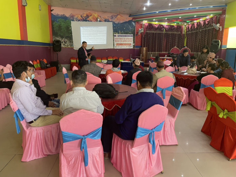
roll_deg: -0.6
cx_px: 118
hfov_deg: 67.3
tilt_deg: -11.0
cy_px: 88
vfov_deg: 53.1
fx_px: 177
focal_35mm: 26
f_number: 1.6
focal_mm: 4.2
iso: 250
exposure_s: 1/60
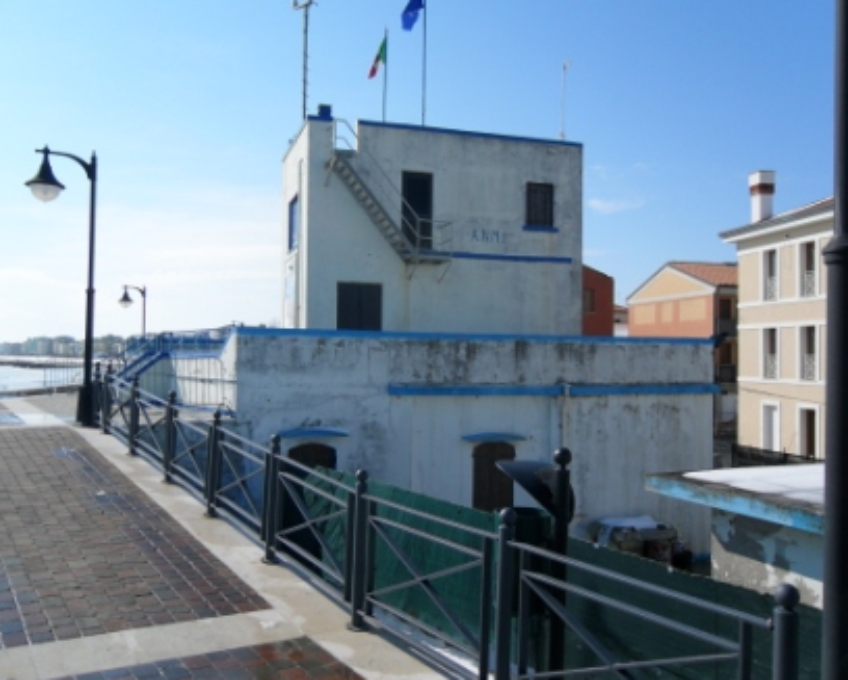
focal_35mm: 30
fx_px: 753
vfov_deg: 48.6
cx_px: 426
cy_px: 337
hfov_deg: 58.7
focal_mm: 5
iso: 80
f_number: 9.5
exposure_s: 1/250
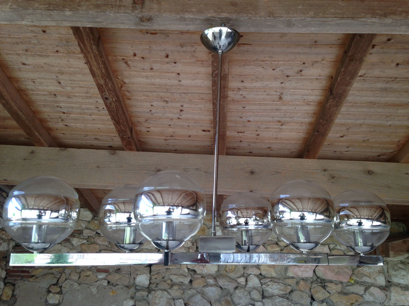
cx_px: 204
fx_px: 390
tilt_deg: +13.3
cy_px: 153
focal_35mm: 33
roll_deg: -0.6
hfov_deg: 55.4
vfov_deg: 42.9
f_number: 2.4
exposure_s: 1/60
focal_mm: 4.12
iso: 50
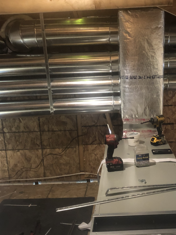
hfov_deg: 33.9
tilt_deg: -13.7
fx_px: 285
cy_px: 119
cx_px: 124
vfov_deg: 44.8
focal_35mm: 42
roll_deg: +1.7
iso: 100
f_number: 1.8
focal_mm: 3.99
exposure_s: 1/15
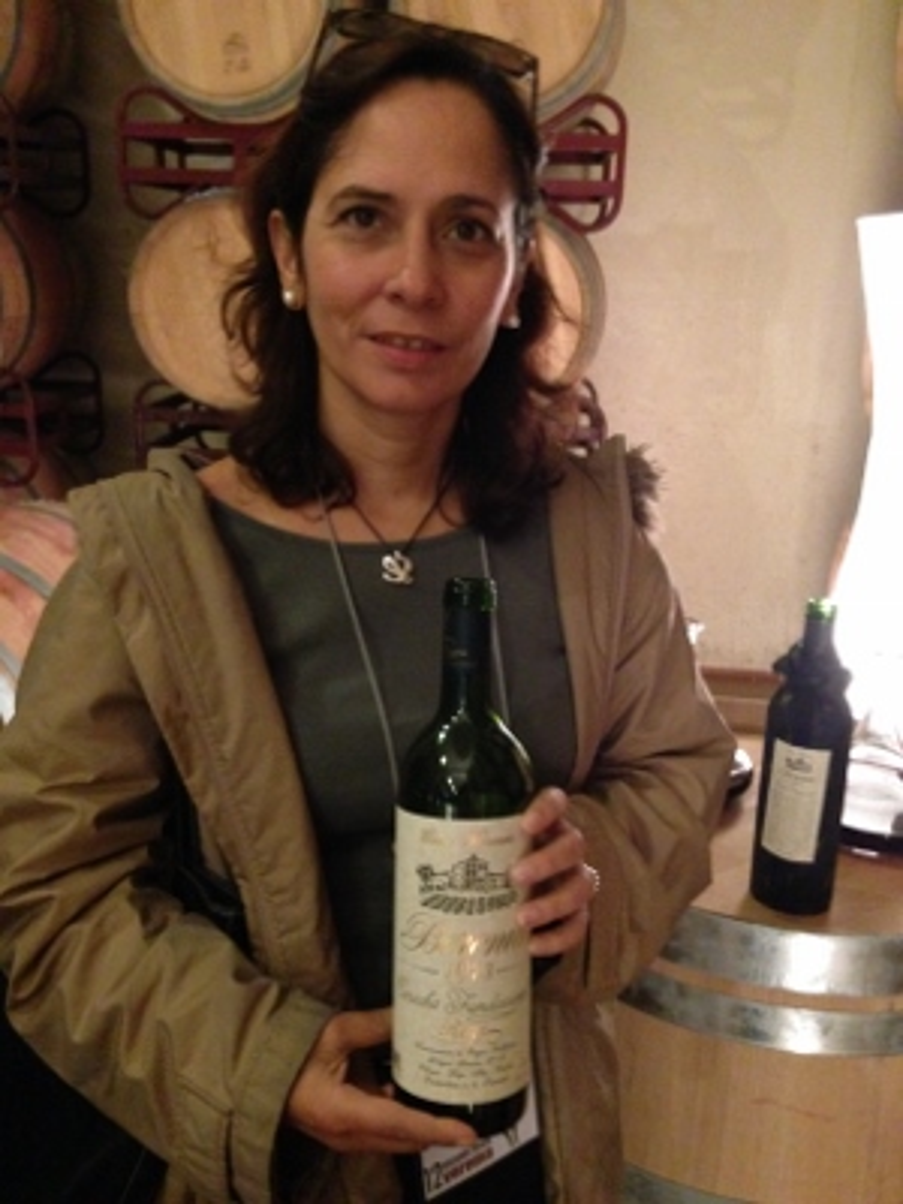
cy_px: 602
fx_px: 1148
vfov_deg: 55.4
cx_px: 452
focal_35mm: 33
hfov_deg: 42.9
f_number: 2.4
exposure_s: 1/15
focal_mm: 4.12
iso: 800
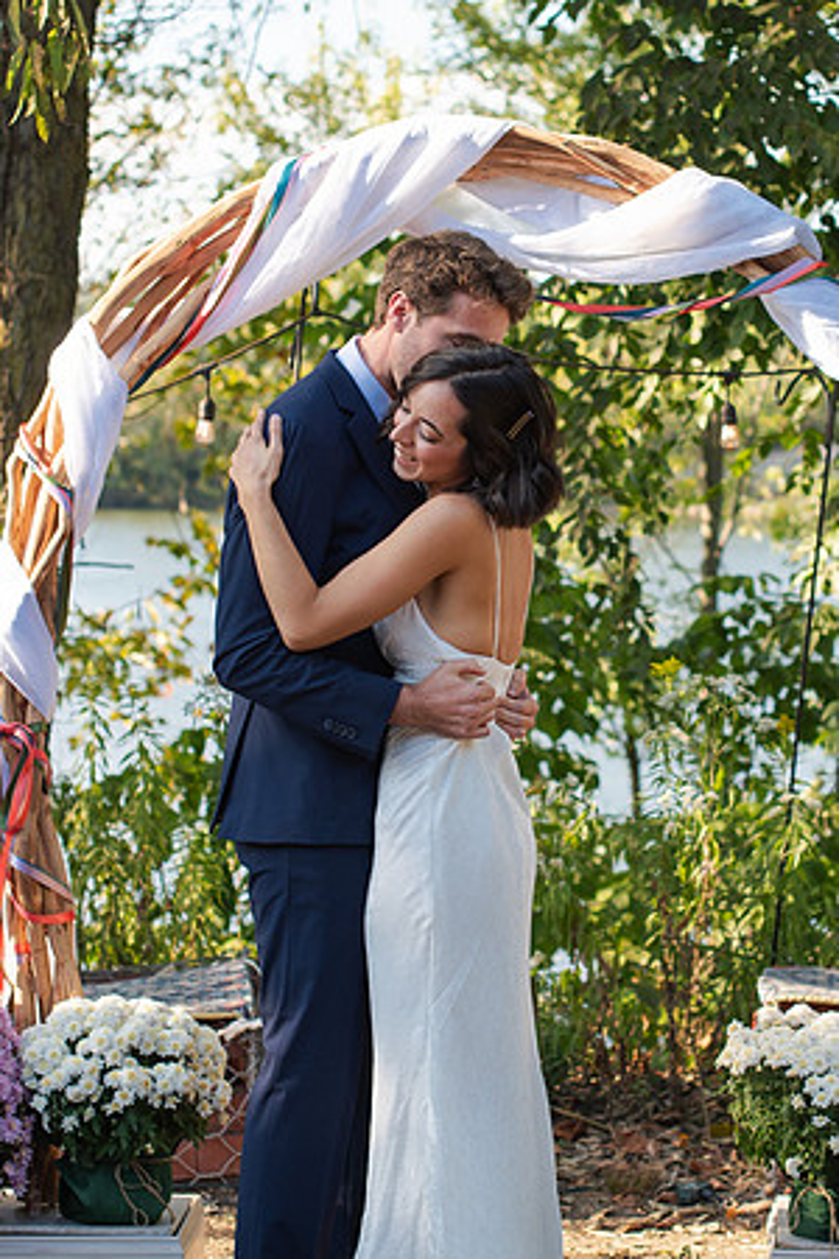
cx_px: 537
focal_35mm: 88
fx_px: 3072
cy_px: 521
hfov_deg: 15.5
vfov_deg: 23.1
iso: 250
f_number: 3.5
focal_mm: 50
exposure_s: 1/800
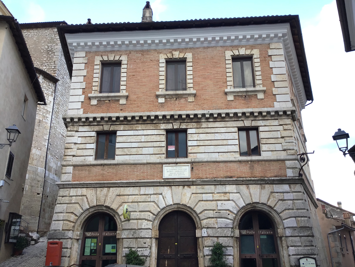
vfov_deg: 45.4
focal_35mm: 31
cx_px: 178
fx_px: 318
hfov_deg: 58.4
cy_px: 134
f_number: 2.4
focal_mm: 3.3
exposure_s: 1/100
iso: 32
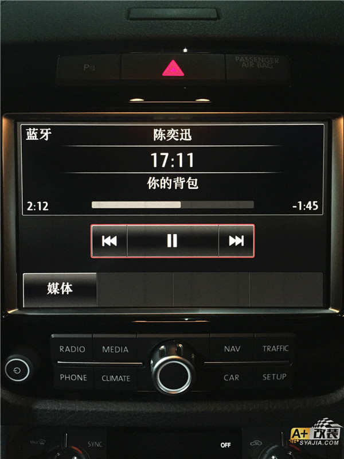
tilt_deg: -25.4
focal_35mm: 29
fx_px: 384
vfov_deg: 61.7
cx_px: 172
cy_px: 230
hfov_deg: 48.2
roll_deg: +0.4
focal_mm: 4.15
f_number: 2.2
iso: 400
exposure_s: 1/15
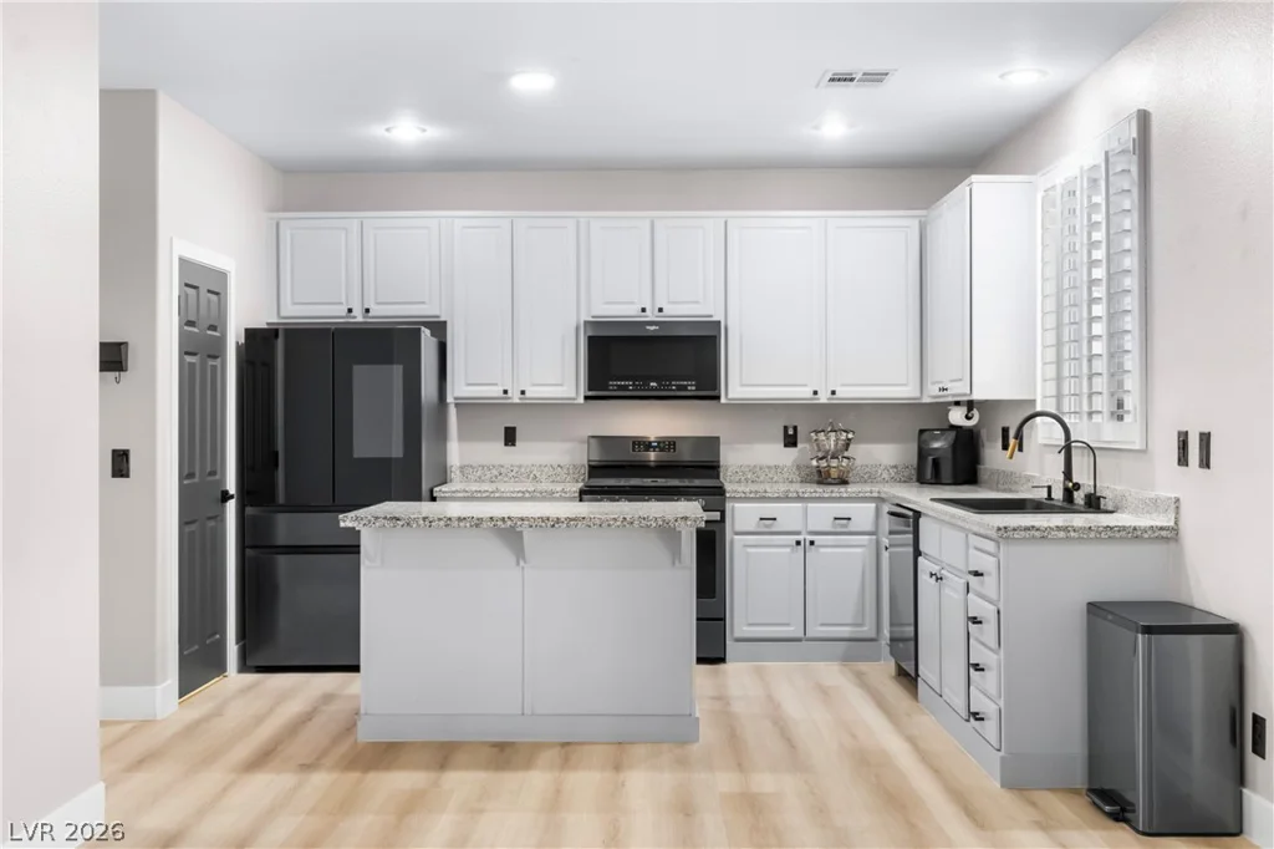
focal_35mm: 36
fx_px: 1274
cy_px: 424
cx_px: 637
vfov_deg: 36.8
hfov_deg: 53.1
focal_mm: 24
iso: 400
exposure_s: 1
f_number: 8
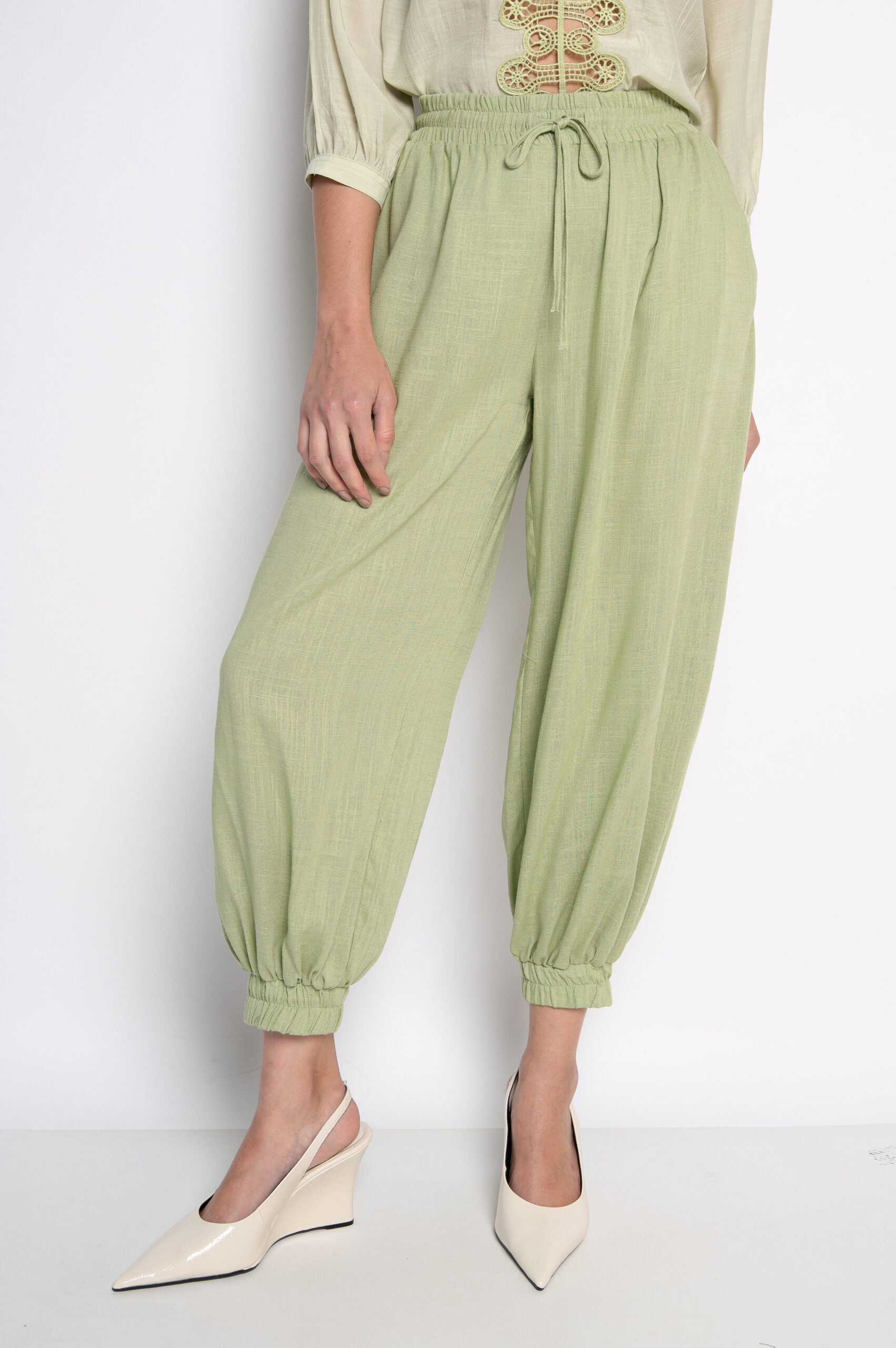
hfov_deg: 31.8
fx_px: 1570
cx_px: 448
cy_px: 674
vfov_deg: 46.4
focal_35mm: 42
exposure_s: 1/125
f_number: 5
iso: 320
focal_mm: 42
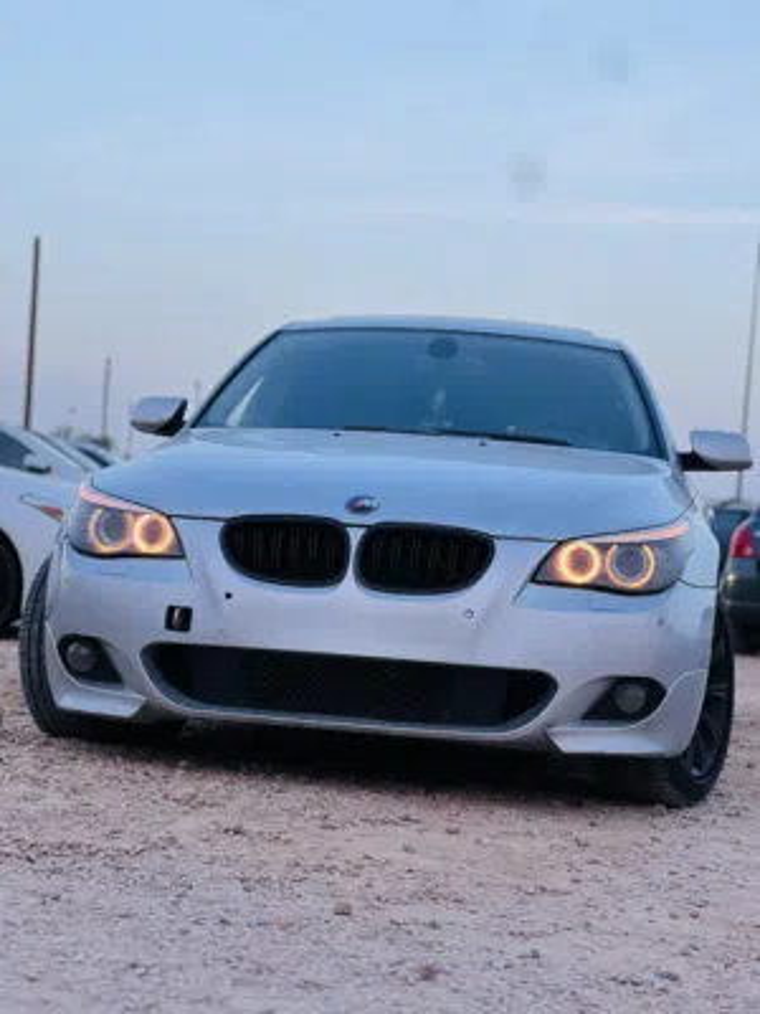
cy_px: 507
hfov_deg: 19.1
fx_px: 2254
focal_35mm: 77
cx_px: 380
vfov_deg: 25.3
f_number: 2.8
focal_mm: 9
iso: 50
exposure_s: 1/121
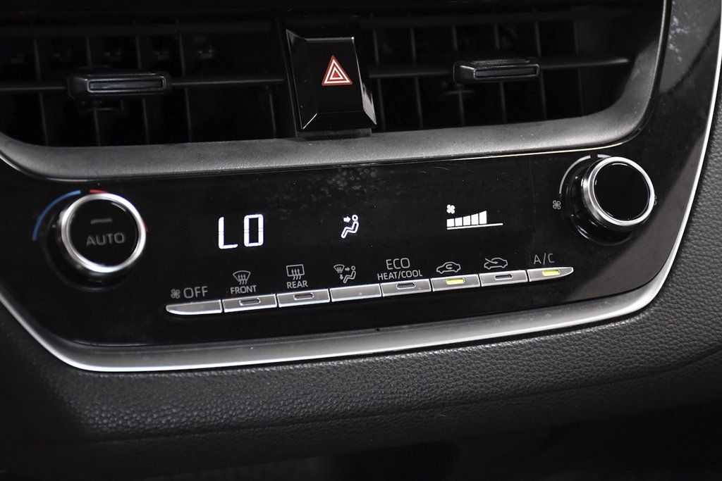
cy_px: 240
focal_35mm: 90
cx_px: 361
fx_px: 1805
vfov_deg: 15.2
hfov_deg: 22.6
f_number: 5
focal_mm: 60
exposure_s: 1/200
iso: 2500
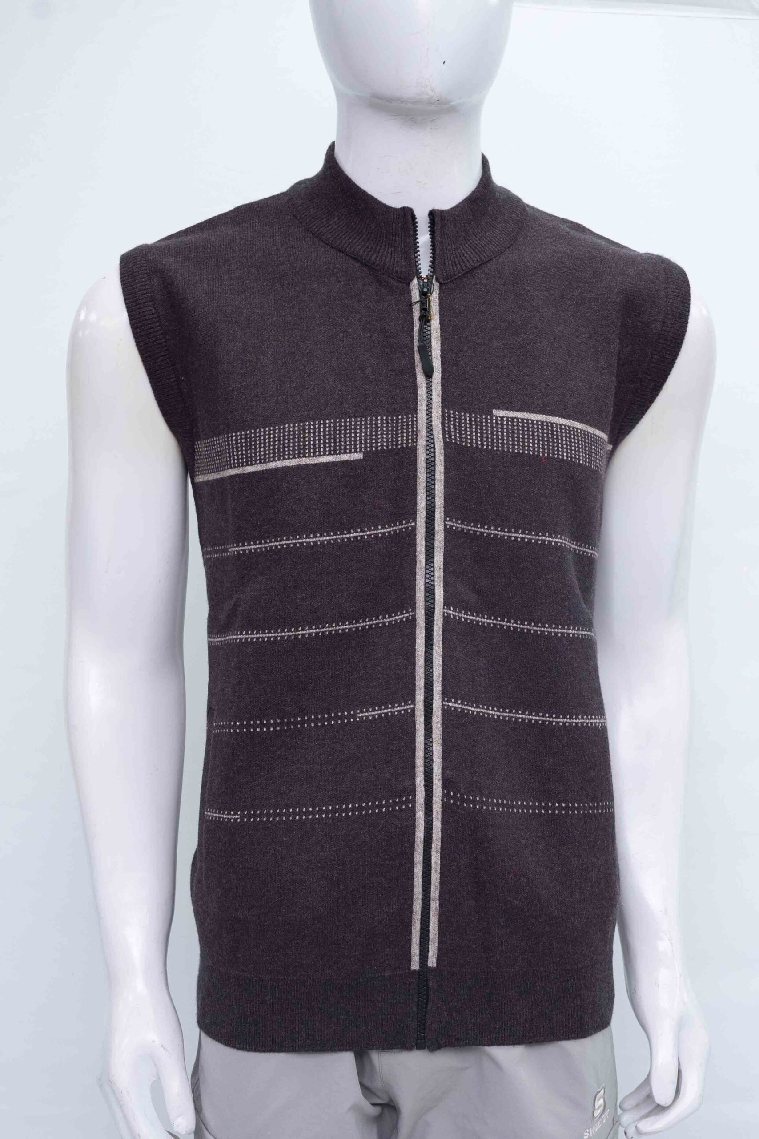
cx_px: 380
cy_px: 570
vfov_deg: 38.2
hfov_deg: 26.0
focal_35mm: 52
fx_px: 1644
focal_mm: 35
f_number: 6.3
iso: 1000
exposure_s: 1/125
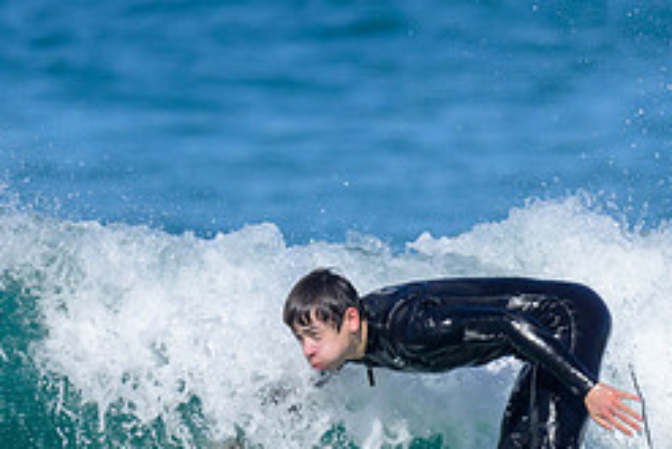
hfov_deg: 0.8
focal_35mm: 2588
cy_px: 356
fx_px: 48336
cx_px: 333
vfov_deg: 0.5
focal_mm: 800
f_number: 6.3
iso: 180
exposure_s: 1/2000
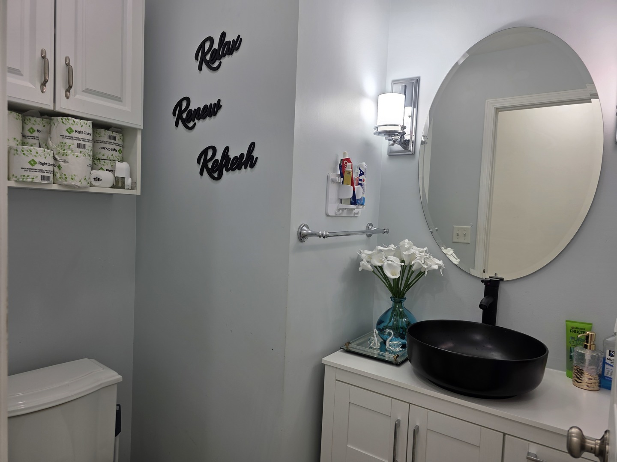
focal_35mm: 23
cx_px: 308
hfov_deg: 73.9
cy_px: 231
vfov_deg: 58.9
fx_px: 410
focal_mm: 6.3
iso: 40
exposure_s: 1/120
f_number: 1.7
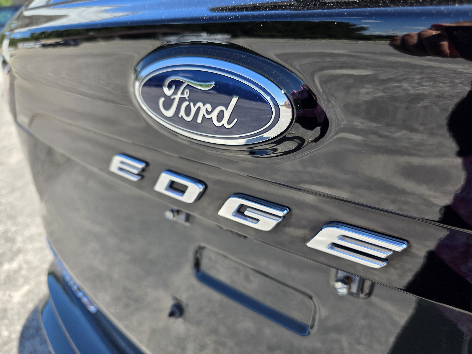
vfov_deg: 58.9
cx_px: 236
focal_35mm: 23
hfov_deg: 73.9
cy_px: 177
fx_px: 314
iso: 80
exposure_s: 1/2054
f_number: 1.7
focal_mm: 6.3
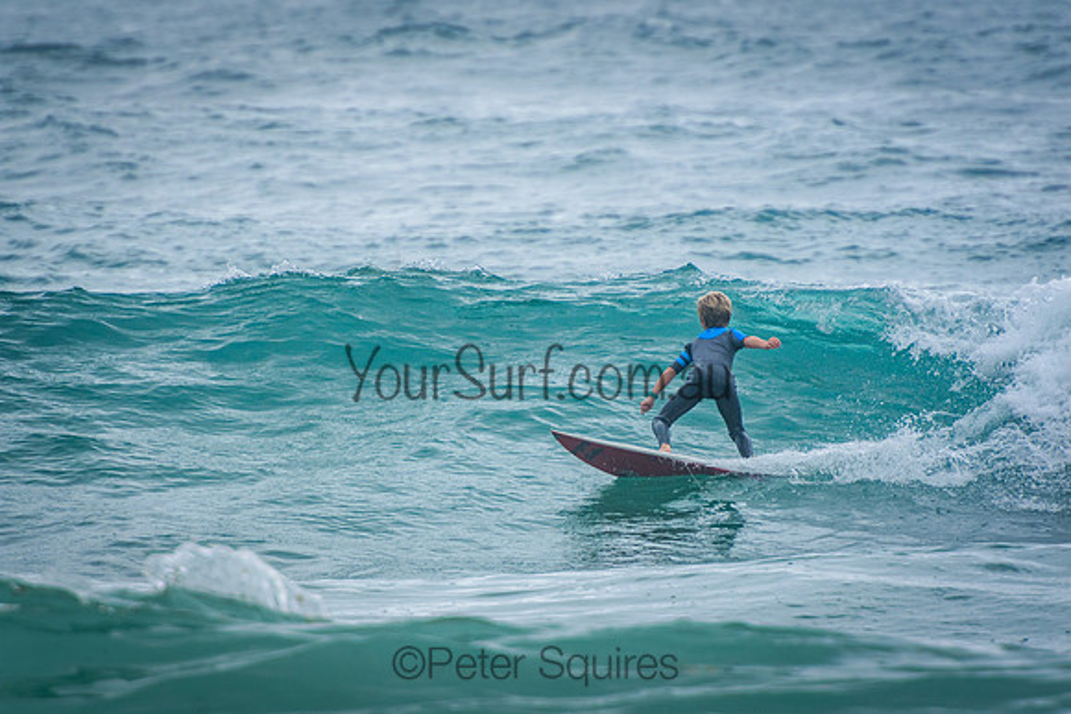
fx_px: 17853
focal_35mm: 600
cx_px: 536
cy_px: 357
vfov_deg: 2.3
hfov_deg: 3.4
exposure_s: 1/2000
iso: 450
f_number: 5.6
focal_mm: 400
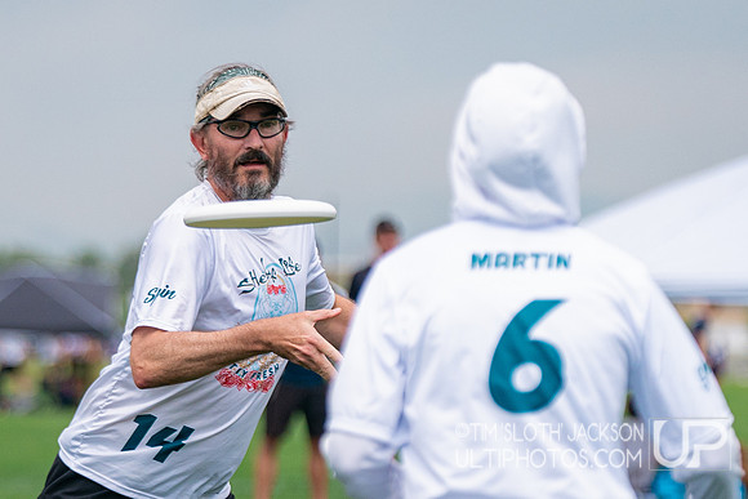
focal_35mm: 354
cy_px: 407
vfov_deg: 3.9
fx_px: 7357
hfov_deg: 5.8
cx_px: 263
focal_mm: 156
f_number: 3.2
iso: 640
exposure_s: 1/8000
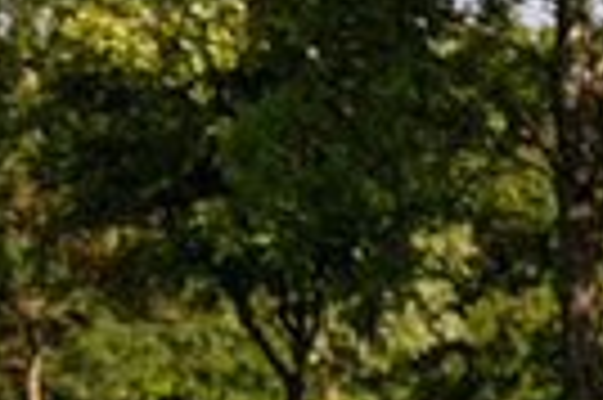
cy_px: 753
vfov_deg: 3.7
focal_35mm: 368
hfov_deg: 5.6
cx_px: -261
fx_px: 6156
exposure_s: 1/800
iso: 200
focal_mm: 85
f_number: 6.3
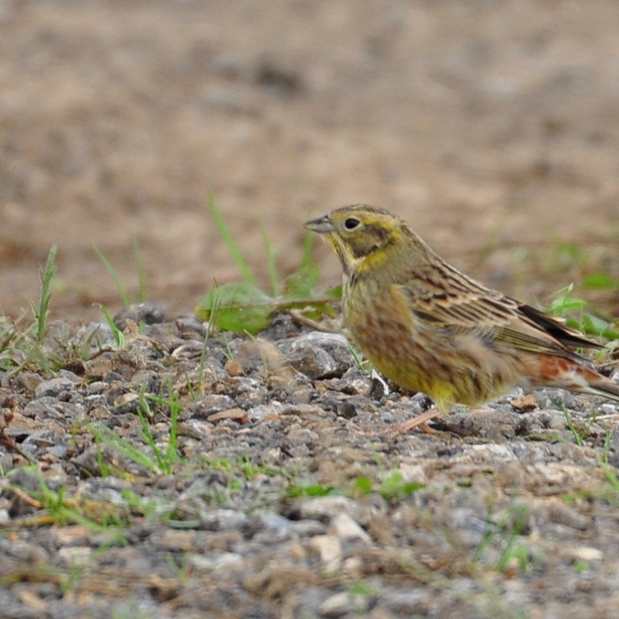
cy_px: 310
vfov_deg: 1.5
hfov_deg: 1.5
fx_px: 23326
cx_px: 317
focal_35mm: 1153
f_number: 6.3
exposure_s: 1/100
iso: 400
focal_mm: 600
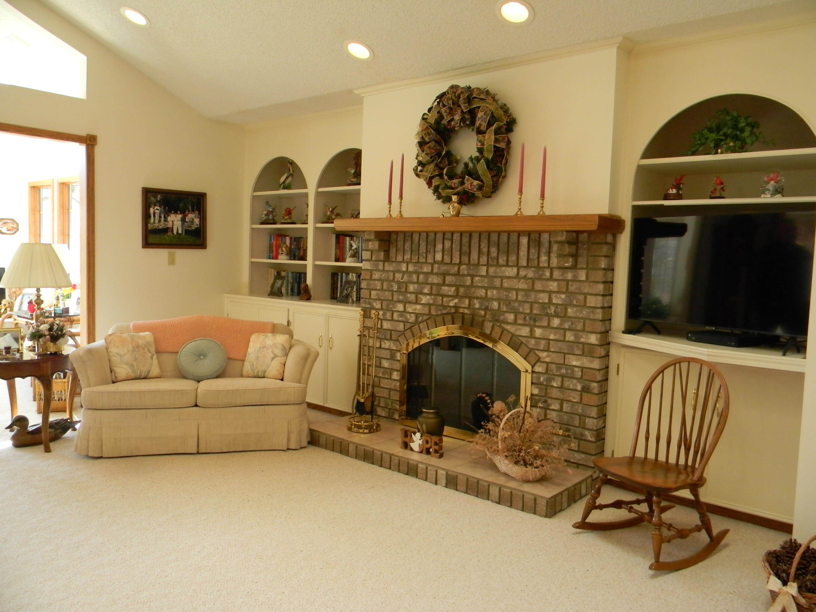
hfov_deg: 63.4
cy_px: 306
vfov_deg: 49.7
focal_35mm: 28
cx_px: 408
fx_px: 660
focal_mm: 5
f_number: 3.5
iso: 315
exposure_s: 1/30
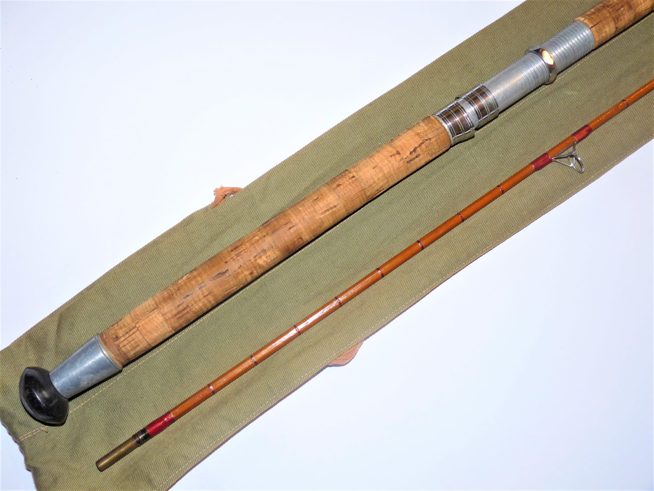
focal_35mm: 39
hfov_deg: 47.9
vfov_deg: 36.8
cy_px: 246
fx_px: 737
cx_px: 327
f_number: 3
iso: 100
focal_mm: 6.9
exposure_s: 1/30
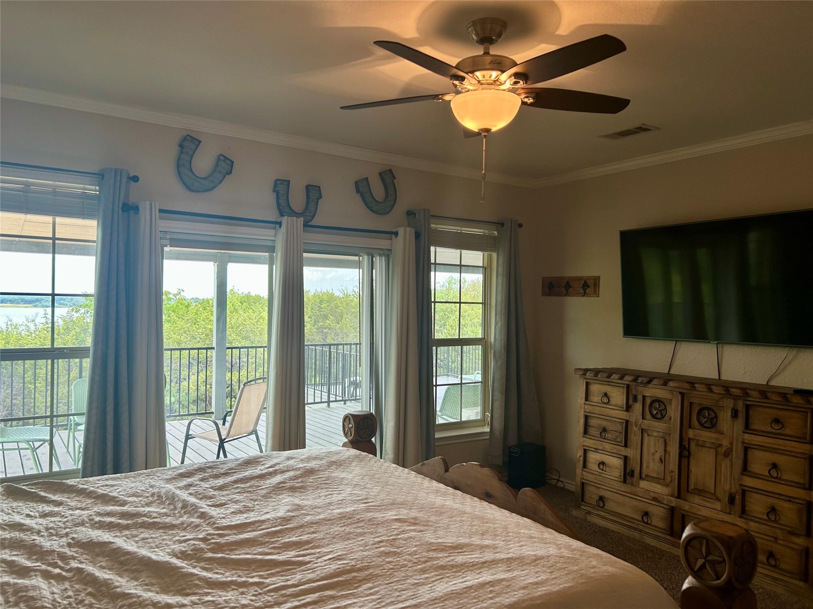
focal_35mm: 26
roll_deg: -1.1
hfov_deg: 67.3
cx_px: 406
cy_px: 304
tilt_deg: -1.2
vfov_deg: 53.1
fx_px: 611
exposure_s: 1/132
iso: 32
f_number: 1.5
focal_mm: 5.7
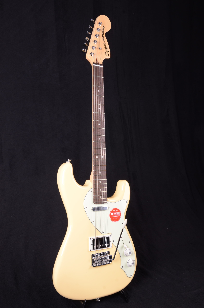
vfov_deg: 51.4
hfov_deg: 35.3
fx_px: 320
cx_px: 102
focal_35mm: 38
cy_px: 154
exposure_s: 1/200
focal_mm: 25
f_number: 13
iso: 200
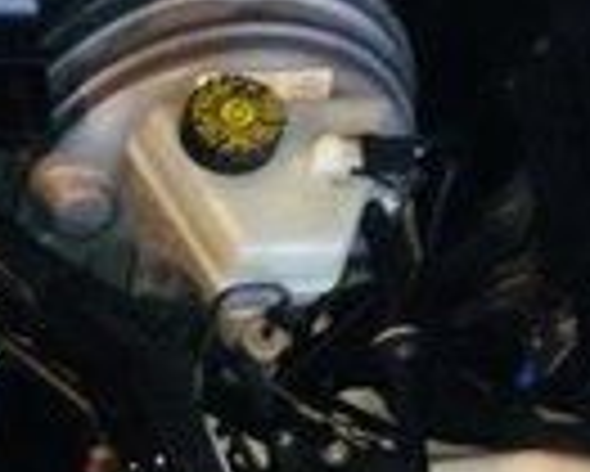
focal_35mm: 143
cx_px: -558
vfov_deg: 10.1
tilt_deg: -69.4
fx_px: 2499
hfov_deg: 12.1
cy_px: 924
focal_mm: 4.15
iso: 125
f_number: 2.2
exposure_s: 1/17
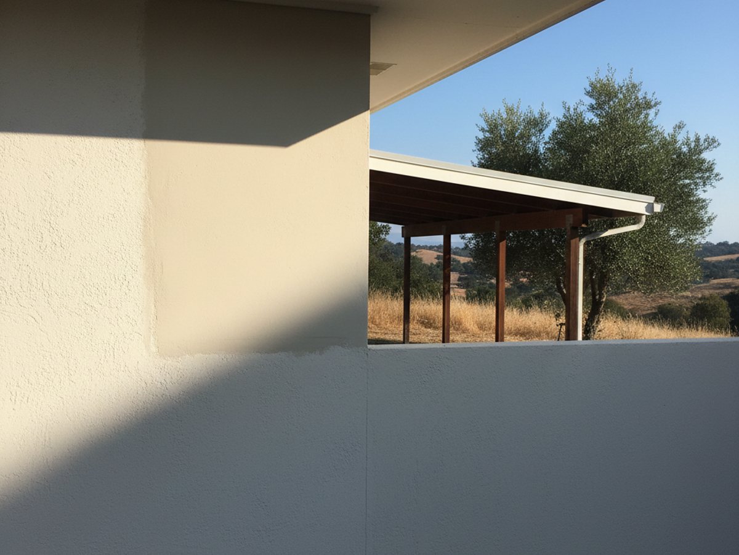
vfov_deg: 56.8
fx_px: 512
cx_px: 370
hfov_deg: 71.6
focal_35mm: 24
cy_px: 278
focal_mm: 6.8
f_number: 1.68
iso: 160
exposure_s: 1/599
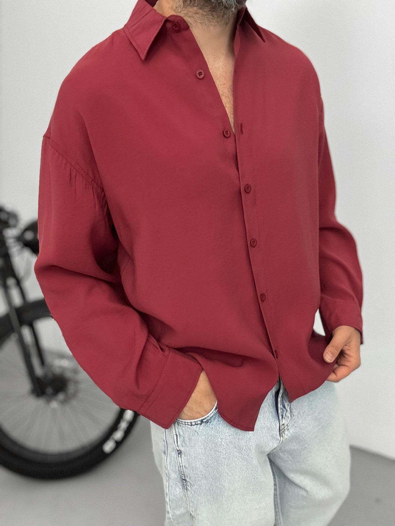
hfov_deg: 46.8
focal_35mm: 30
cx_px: 198
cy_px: 263
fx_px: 456
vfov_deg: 60.0
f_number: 1.9
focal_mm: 2.69
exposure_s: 1/30
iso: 400
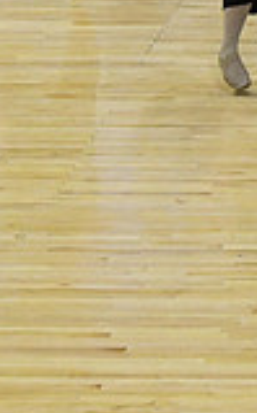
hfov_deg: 3.3
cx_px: 683
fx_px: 4382
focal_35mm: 390
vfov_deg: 5.4
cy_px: -74
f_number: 4
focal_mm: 70
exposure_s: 1/500
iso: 5000
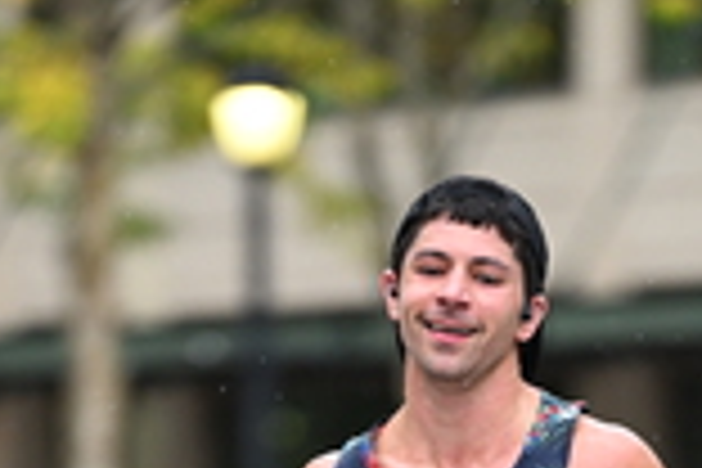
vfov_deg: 1.9
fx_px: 13746
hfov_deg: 2.9
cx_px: 511
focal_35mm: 705
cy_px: 1035
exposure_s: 1/1250
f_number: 2.8
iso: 1250
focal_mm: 200
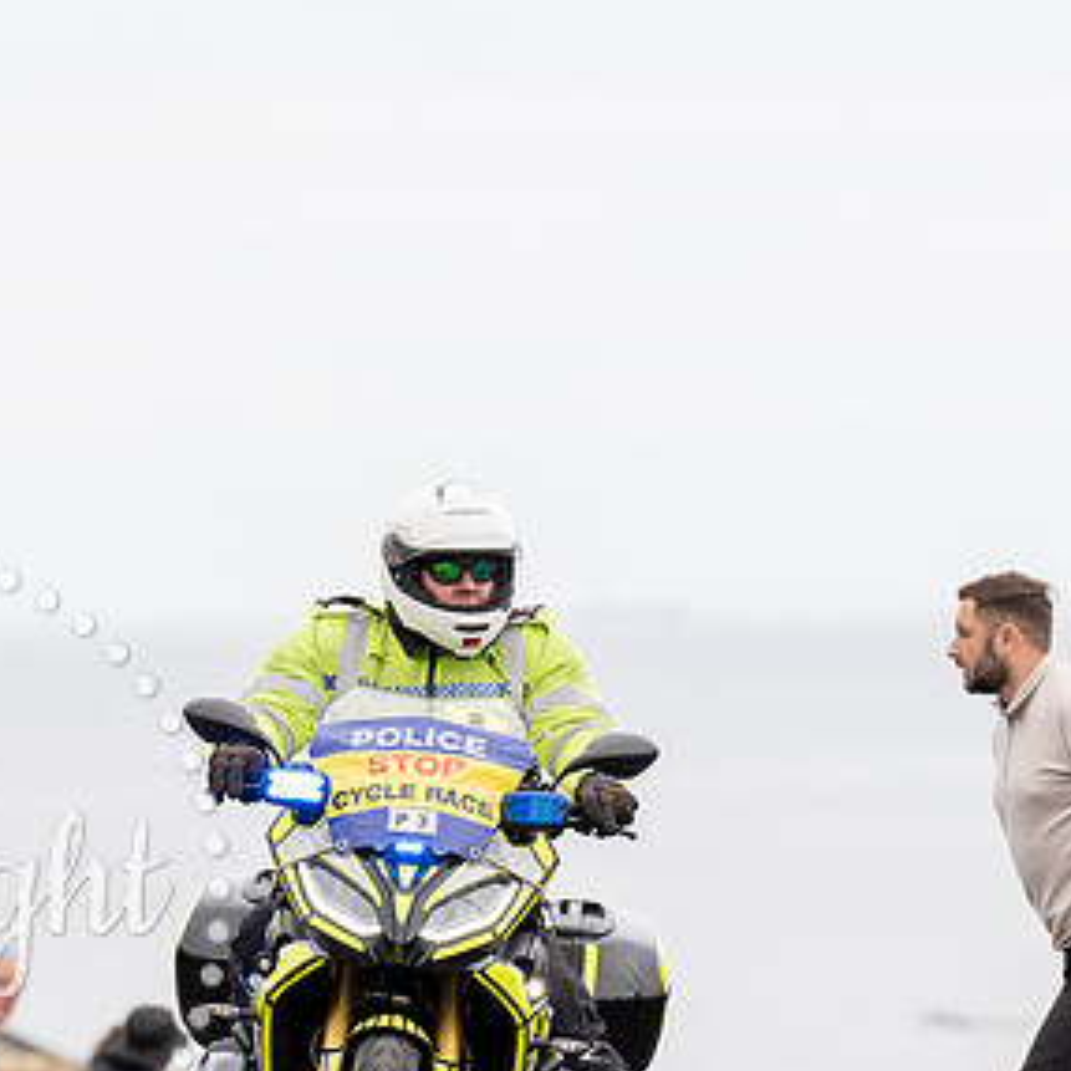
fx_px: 12006
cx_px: 459
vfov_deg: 5.1
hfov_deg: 5.1
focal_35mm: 343
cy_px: 703
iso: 320
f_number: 3.5
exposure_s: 1/1000
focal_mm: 200
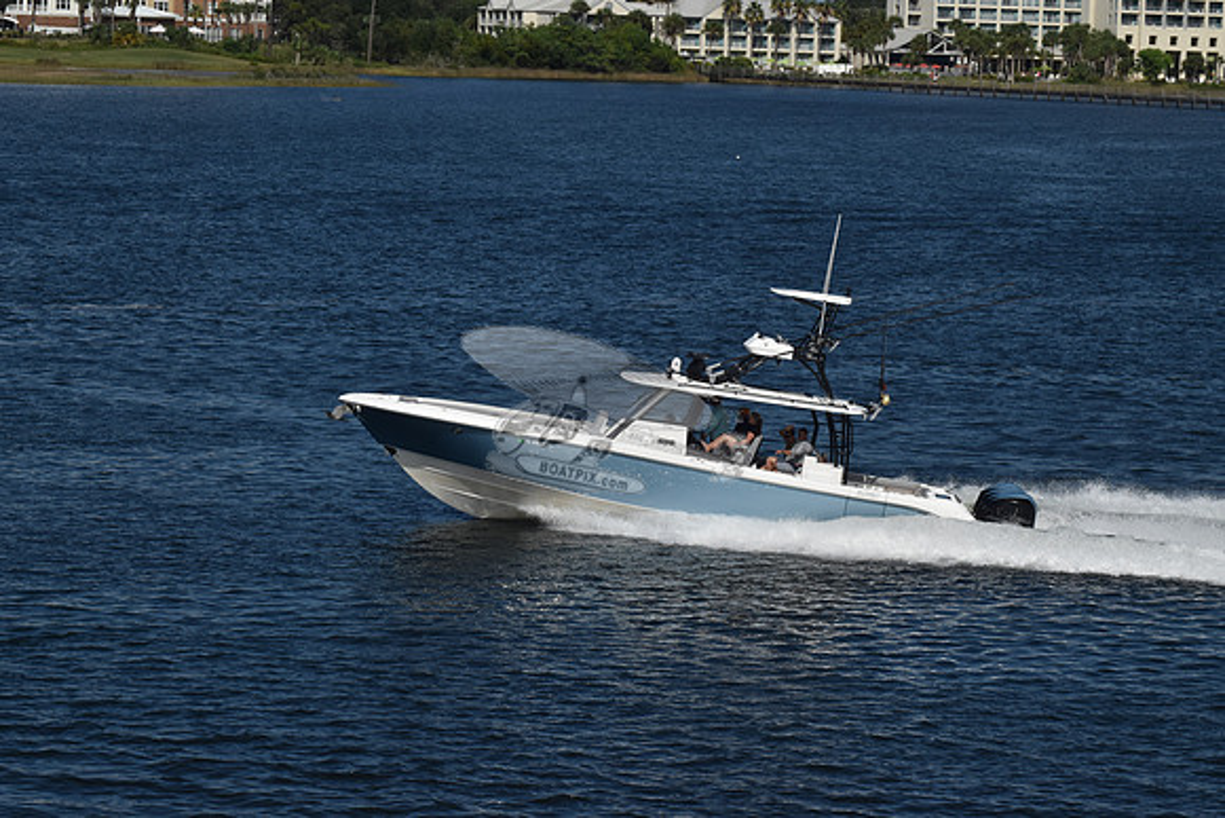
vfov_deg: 10.8
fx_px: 4339
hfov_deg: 16.1
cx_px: 612
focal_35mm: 128
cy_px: 409
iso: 400
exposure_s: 1/1000
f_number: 19
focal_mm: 85
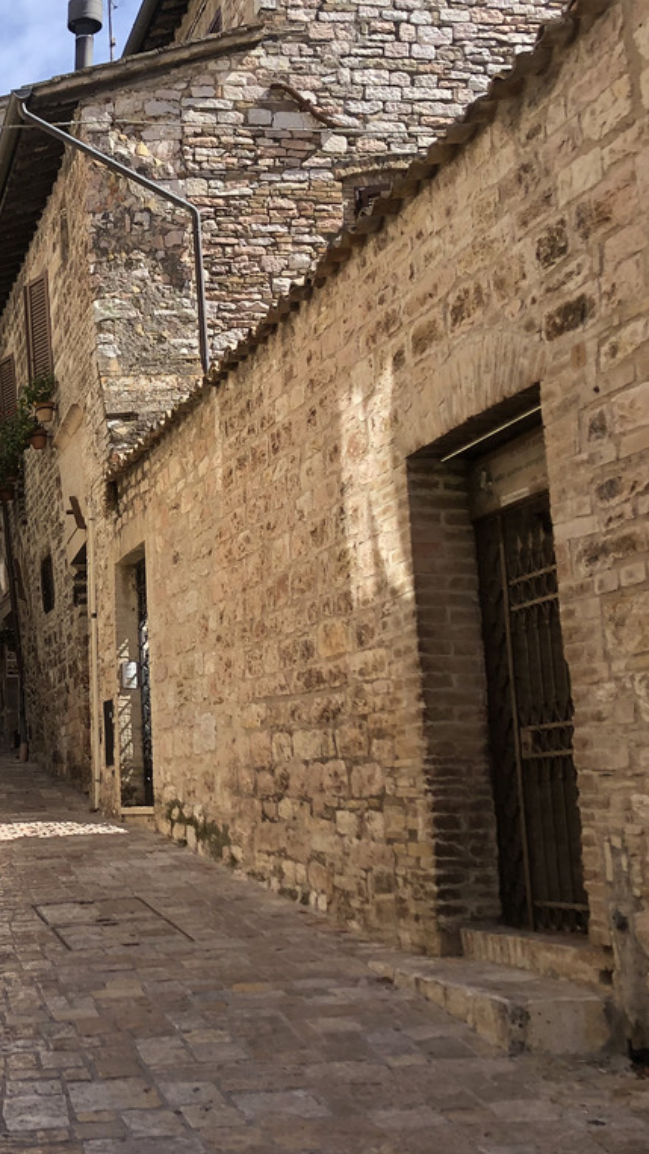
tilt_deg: +10.1
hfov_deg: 23.3
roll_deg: +0.4
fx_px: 1469
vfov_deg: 42.9
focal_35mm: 48
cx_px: -71
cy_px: 549
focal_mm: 4
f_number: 1.8
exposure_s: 1/1091
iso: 20
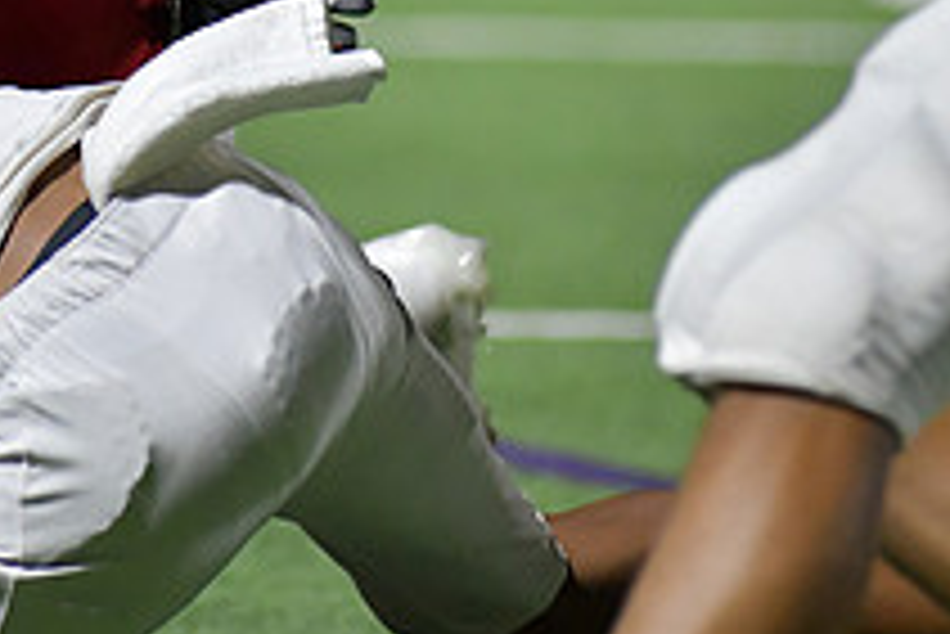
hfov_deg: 2.5
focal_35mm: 825
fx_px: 21785
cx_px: -9
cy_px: -106
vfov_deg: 1.7
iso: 6400
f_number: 4
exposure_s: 1/1250
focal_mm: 300
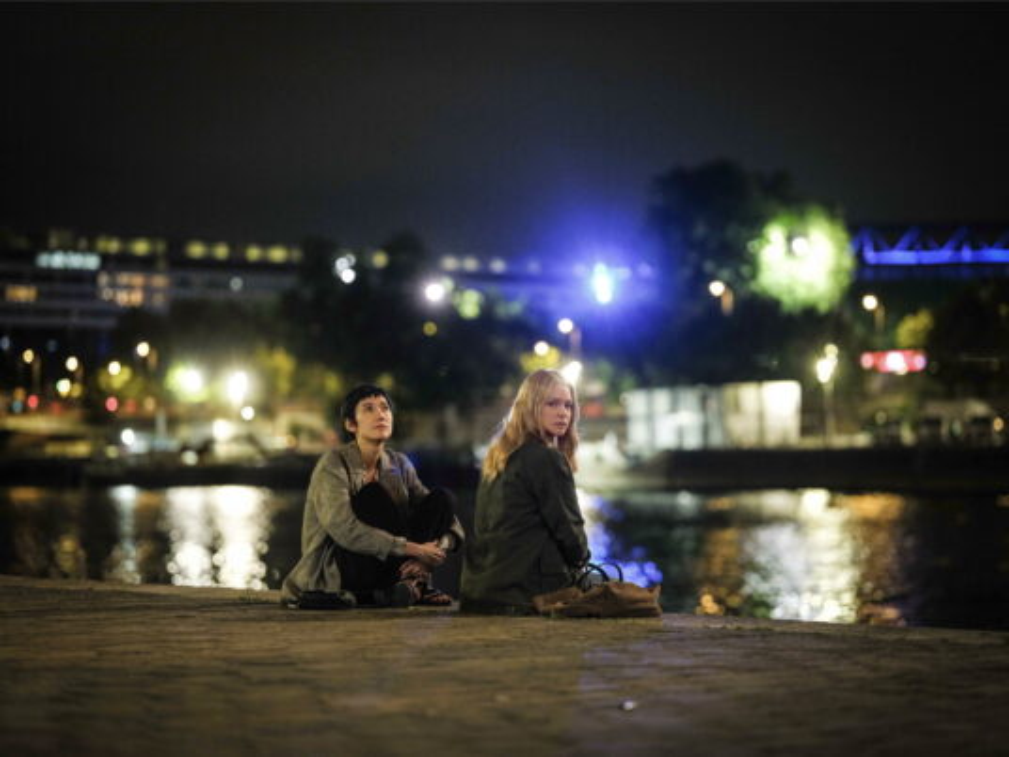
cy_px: 378
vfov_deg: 17.0
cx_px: 504
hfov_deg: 22.5
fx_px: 2536
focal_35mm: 87
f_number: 2.2
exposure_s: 1/80
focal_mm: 110
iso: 6400
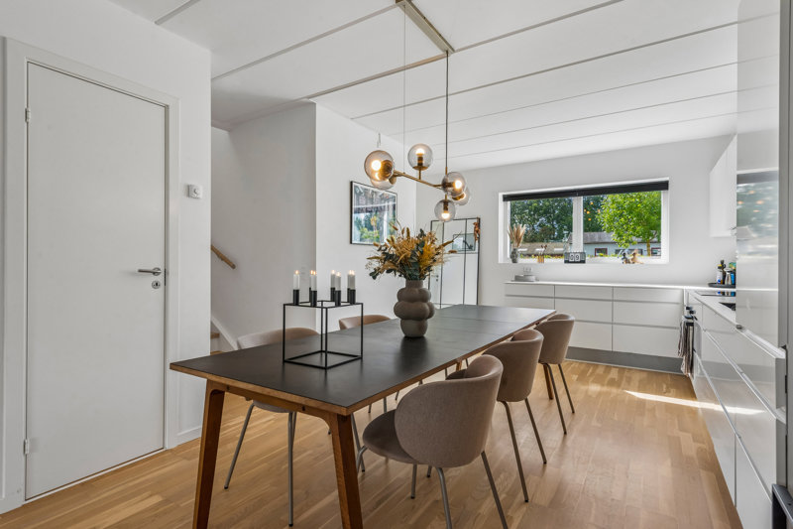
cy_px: 264
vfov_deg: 67.4
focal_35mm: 18
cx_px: 396
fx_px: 396
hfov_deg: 90.0
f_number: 10
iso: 250
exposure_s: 1/40
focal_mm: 18
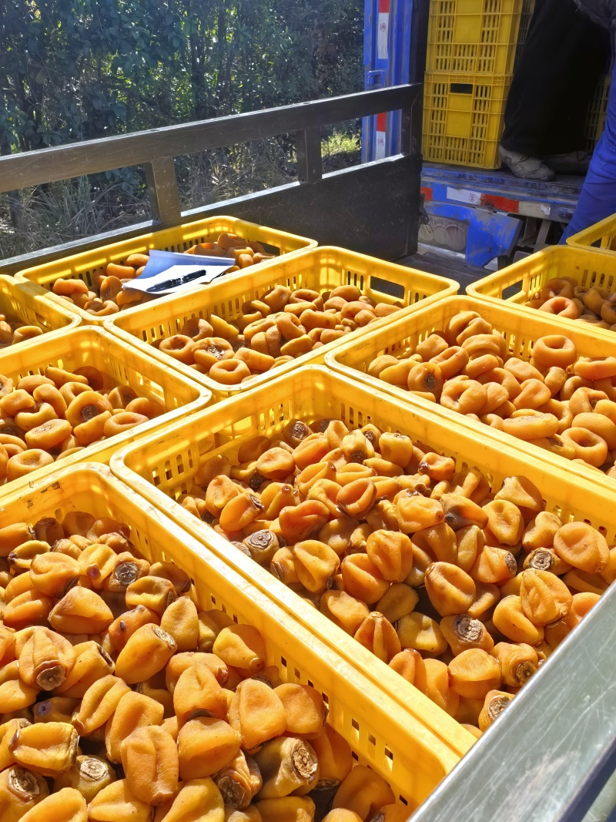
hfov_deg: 51.3
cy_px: 411
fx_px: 641
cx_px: 308
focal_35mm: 27
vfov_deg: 65.3
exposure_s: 1/1239
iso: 64
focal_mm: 6.98
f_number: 4
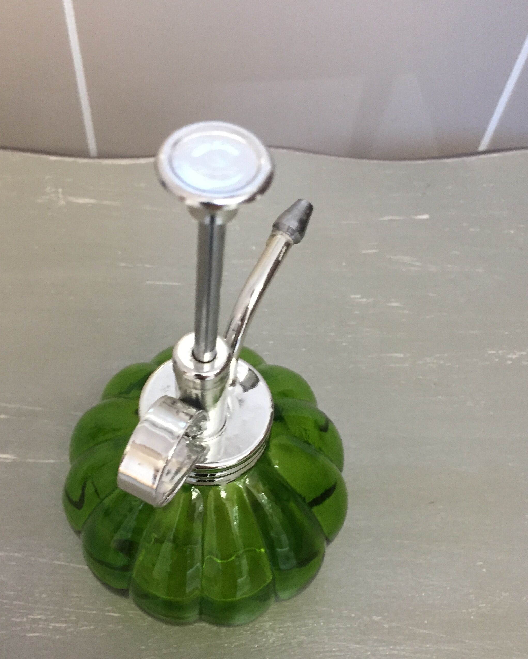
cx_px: 234
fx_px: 703
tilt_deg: -61.1
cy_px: 380
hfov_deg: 41.1
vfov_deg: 50.1
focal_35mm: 36
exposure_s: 1/20
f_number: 2.2
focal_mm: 4.15
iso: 250
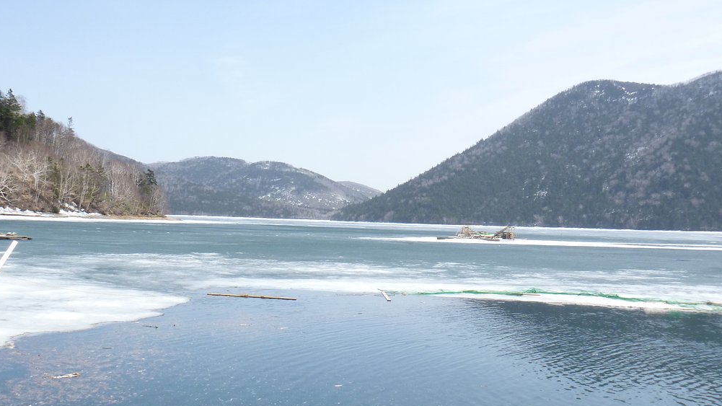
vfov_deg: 30.4
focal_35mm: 39
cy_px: 231
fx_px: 747
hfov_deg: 51.6
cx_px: 361
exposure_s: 1/500
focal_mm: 6.3
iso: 200
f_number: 5.6
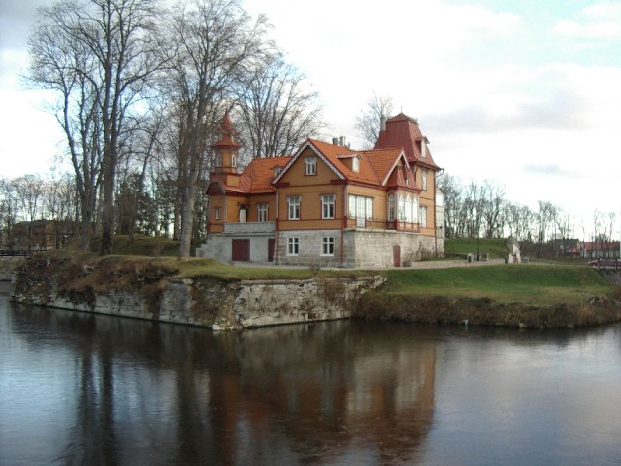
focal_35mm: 38
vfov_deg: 37.7
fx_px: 682
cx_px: 310
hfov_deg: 49.0
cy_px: 233
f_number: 2.6
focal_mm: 5.8
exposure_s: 1/160
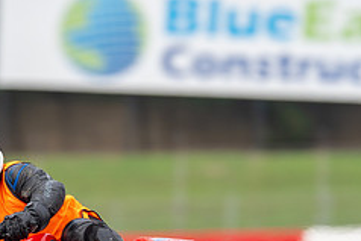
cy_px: 223
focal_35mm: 1616
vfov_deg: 0.9
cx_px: 20
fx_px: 16214
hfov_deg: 1.3
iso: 250
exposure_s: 1/500
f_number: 8
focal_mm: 600
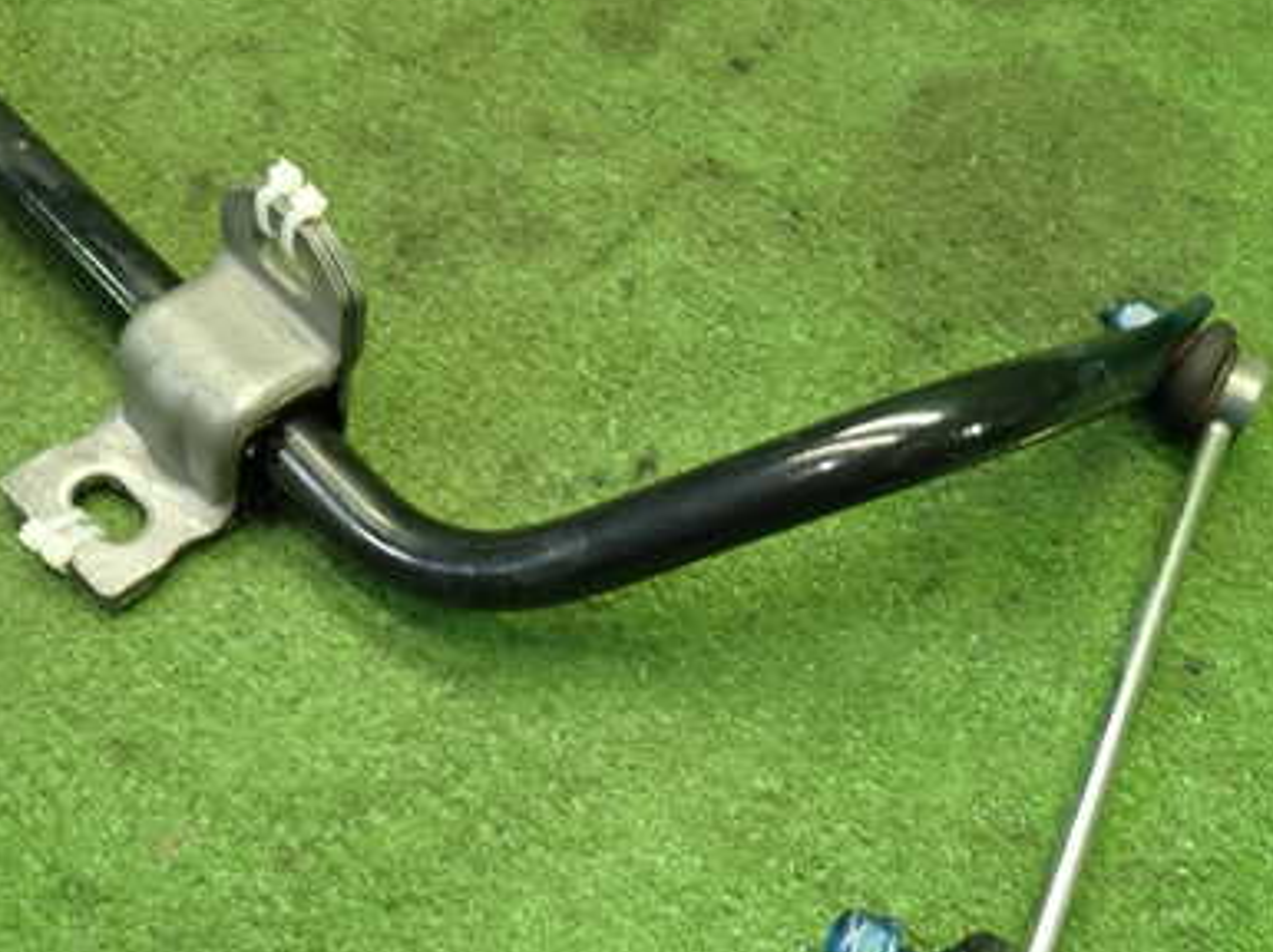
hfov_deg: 47.9
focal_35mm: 39
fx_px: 1433
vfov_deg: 36.7
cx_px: 641
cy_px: 559
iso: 200
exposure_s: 1/30
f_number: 2
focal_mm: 4.5
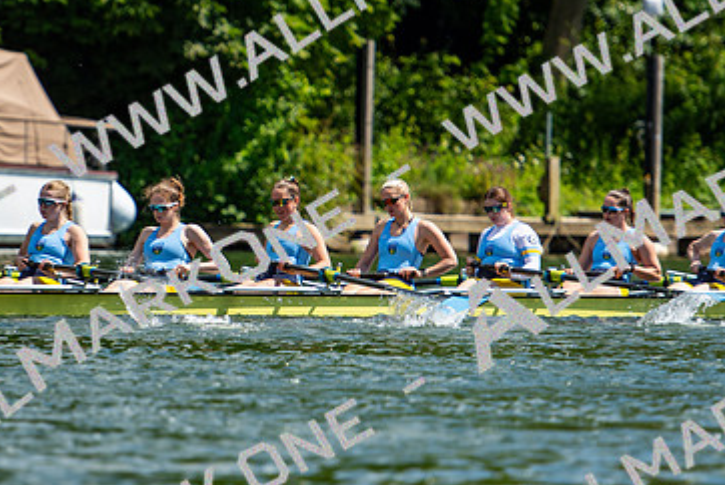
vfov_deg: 3.1
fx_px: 8949
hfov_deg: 4.6
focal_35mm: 444
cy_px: 183
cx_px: 296
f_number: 2.8
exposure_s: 1/2500
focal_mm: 185
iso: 125
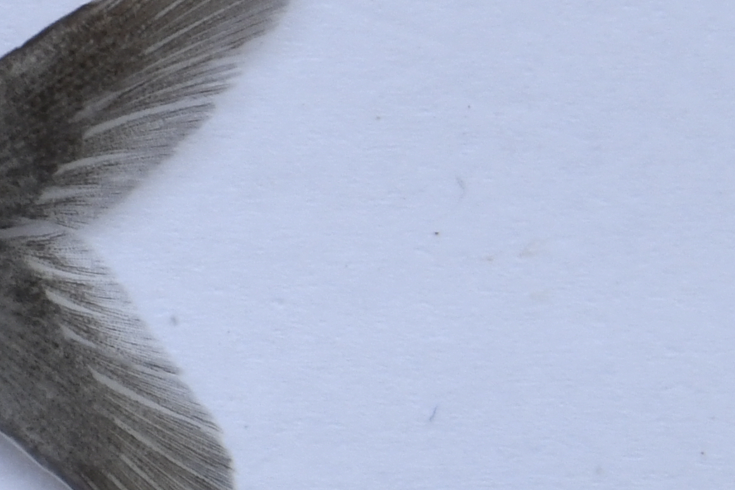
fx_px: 6552
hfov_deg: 6.2
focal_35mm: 321
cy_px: 244
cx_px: -824
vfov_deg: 4.3
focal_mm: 46
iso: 640
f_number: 14
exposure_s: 1/160
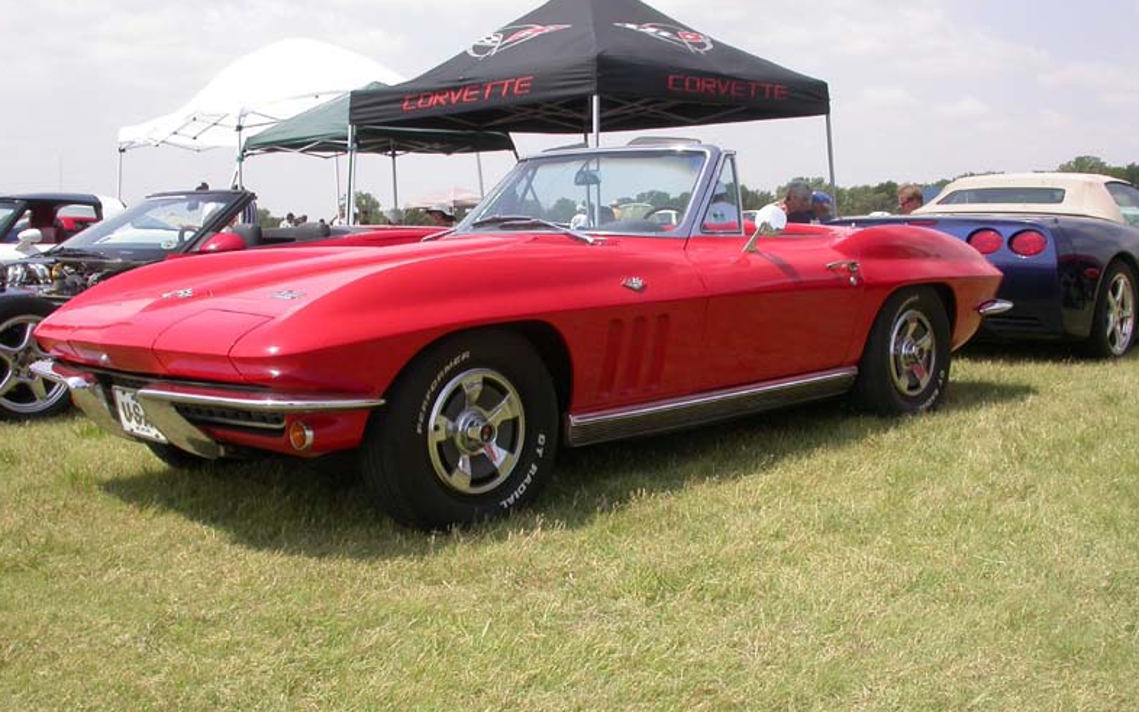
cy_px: 374
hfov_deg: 48.2
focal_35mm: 41
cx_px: 562
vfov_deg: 31.2
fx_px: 1273
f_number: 7.5
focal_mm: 7.85
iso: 100
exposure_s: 1/254
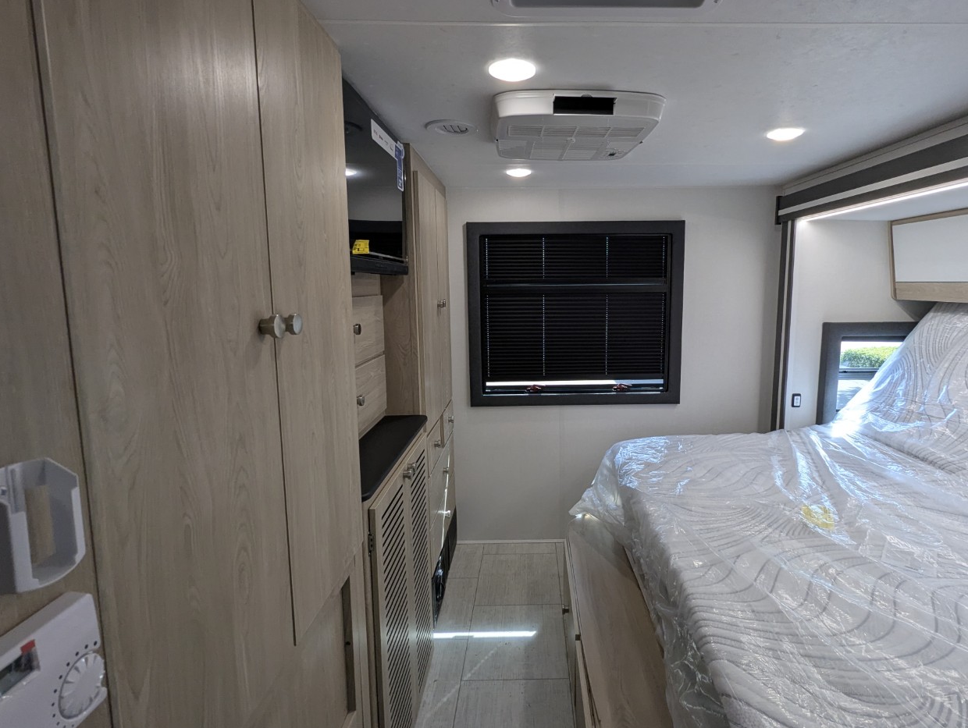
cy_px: 346
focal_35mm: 18
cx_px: 538
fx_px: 504
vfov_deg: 71.7
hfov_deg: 87.3
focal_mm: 2.35
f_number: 2.2
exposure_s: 1/100
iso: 81
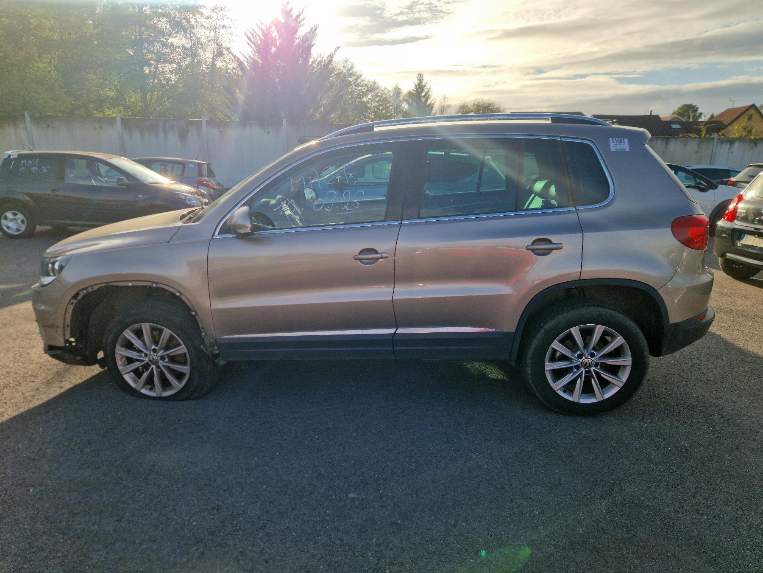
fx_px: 507
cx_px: 382
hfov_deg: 73.9
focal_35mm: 23
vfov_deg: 58.9
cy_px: 286
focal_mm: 5.4
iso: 50
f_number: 1.8
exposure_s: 1/1111
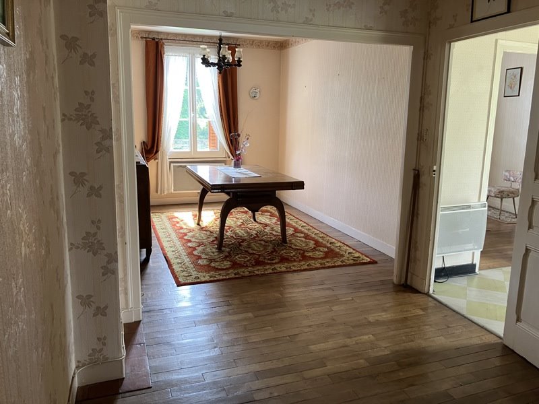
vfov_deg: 49.7
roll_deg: -0.9
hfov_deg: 63.4
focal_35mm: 28
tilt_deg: -9.7
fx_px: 436
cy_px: 202
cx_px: 270
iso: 80
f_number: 1.8
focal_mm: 3.99
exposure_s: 1/60
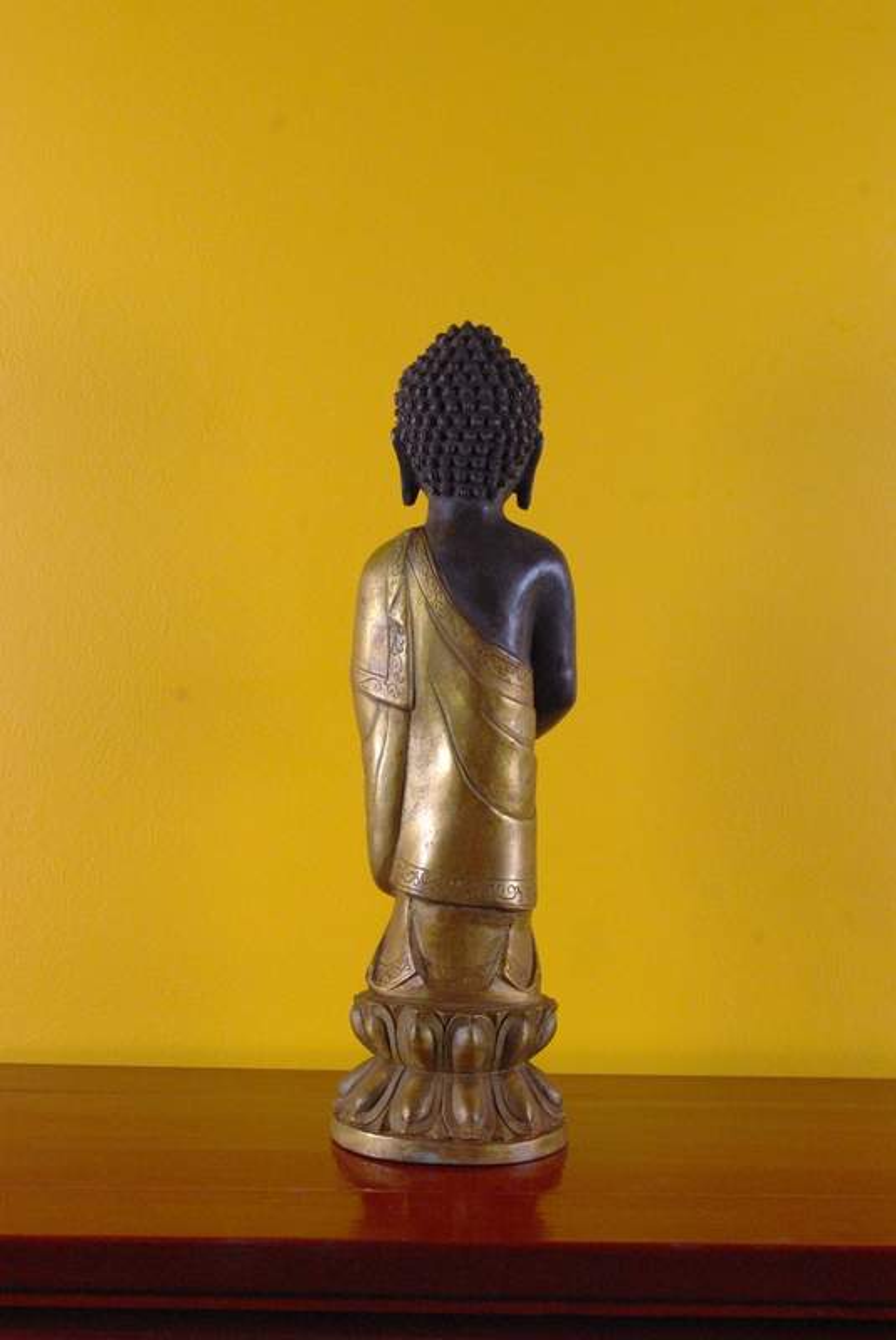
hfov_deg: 27.6
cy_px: 670
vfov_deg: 40.3
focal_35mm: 49
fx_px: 1825
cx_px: 448
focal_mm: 32.5
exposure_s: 1/60
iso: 1600
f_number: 8
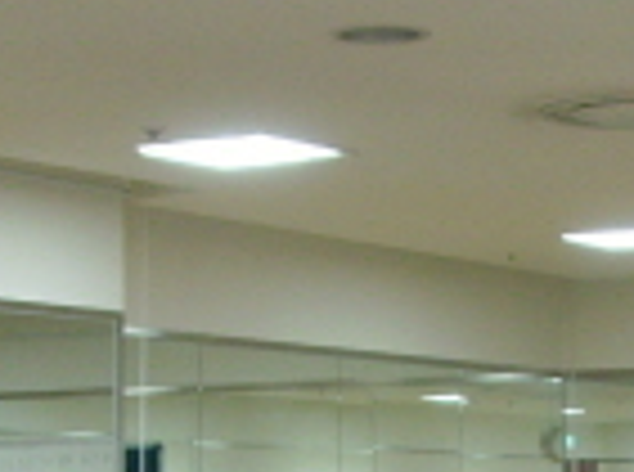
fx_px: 2685
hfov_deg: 13.5
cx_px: 333
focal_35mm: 147
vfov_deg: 9.8
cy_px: 645
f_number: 3.5
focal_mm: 6.6
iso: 200
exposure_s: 1/30
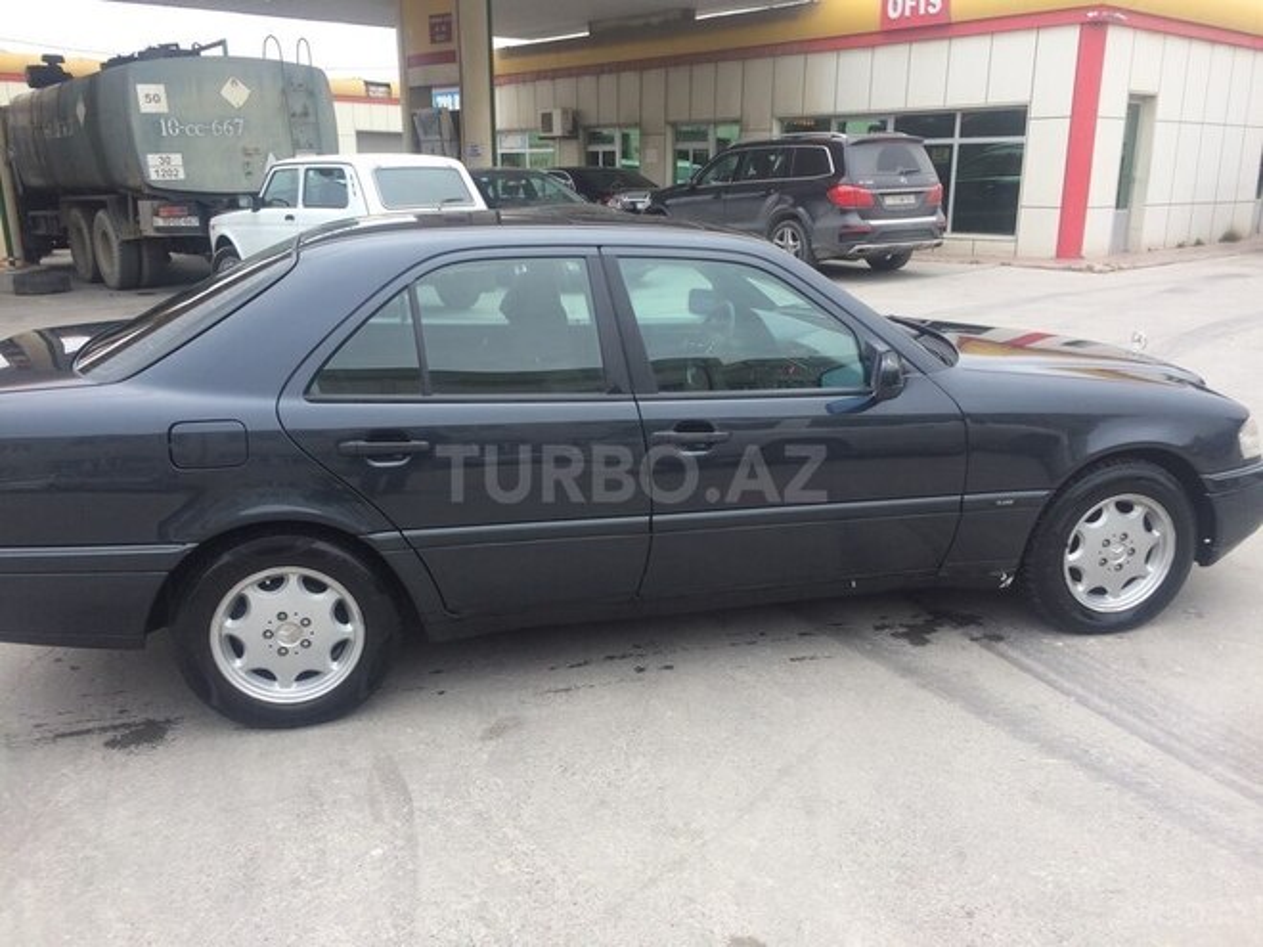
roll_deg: +0.8
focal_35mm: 29
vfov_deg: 48.2
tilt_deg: -18.1
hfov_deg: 61.7
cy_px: 474
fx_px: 1058
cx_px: 632
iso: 32
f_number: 2.2
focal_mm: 4.15
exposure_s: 1/203
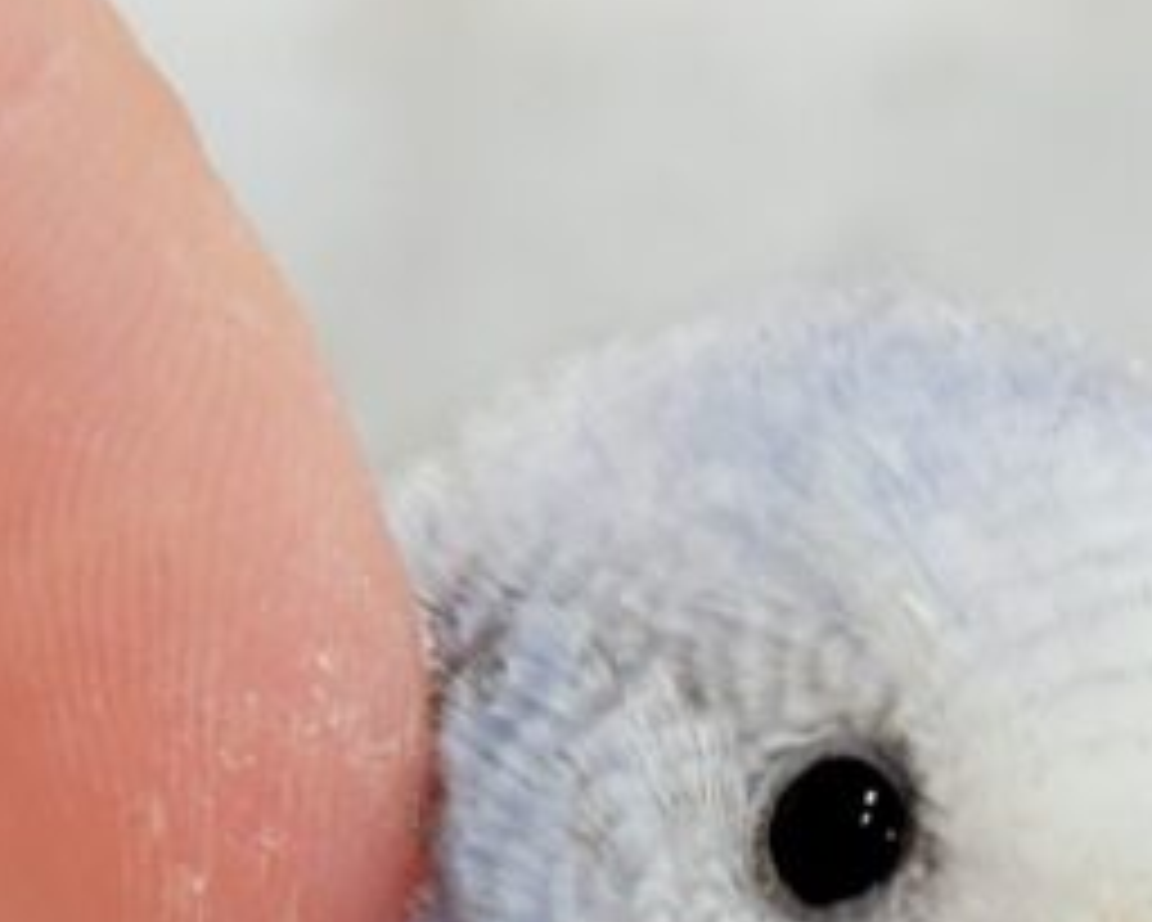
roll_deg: +1.6
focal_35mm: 238
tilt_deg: -10.9
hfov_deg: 8.1
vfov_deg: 6.5
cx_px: 873
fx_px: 8118
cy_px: 1052
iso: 64
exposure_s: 1/100
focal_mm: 5.96
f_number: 1.6
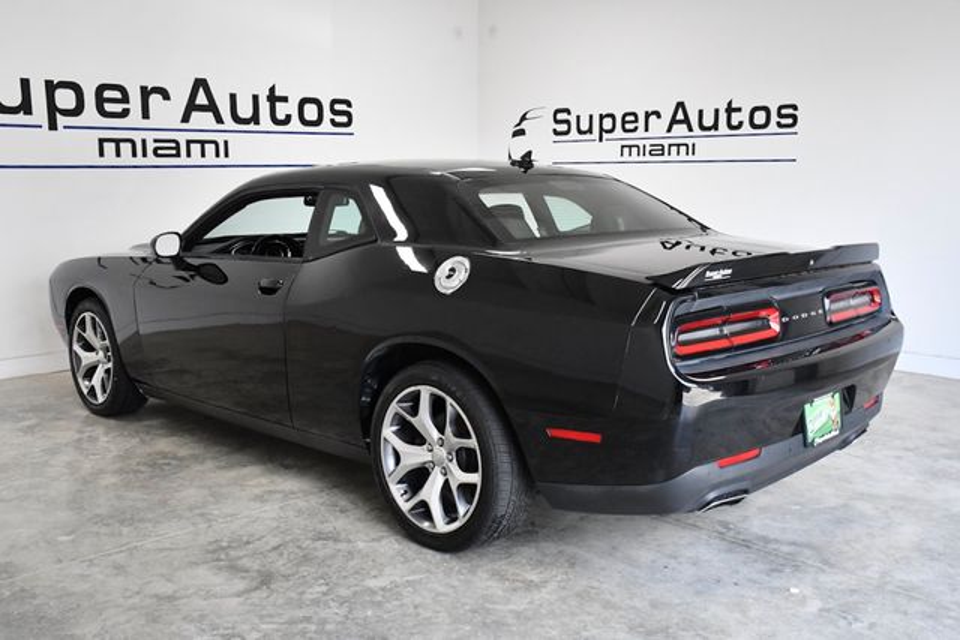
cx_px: 480
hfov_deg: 57.2
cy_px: 320
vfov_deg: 40.0
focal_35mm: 33
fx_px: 880
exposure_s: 1/1250
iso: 2500
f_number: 4.5
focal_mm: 22
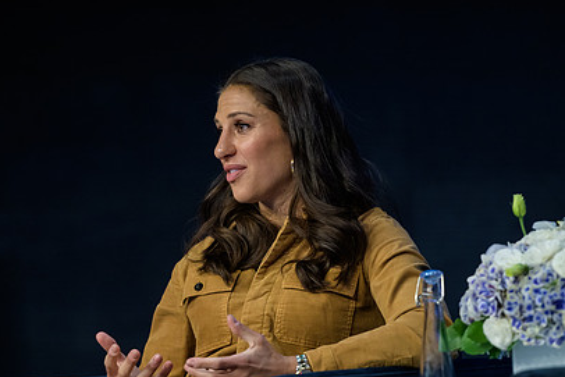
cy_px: 227
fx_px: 4490
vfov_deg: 4.8
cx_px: 274
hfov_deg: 7.2
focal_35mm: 286
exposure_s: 1/250
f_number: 3.2
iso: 1600
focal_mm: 200
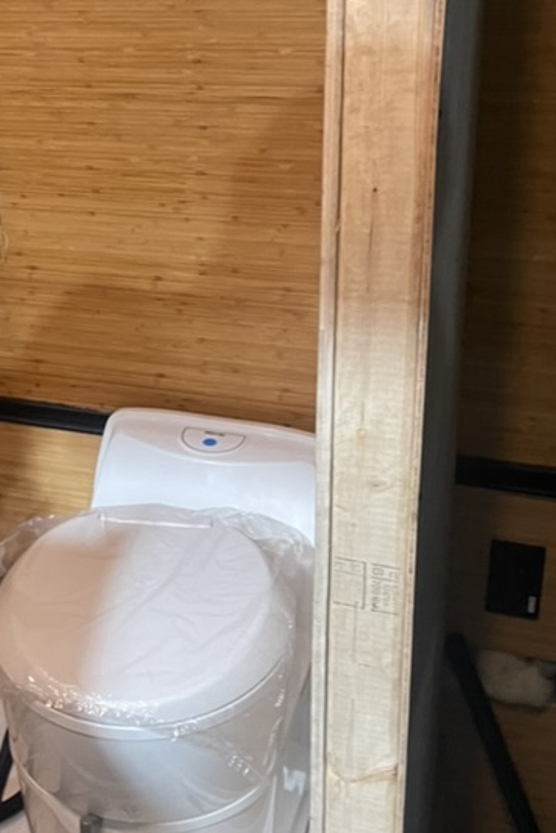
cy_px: 282
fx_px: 1181
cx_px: 63
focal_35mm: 51
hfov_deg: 25.7
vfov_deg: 38.5
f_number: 1.6
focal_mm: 5.1
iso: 500
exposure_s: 1/47
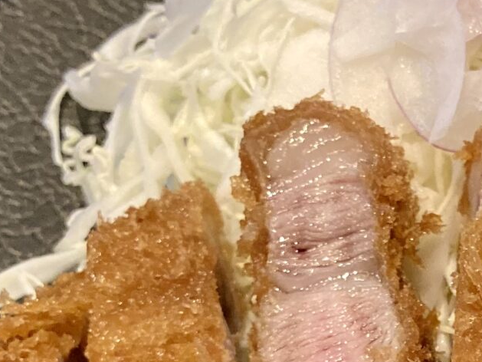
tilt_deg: -58.5
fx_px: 1588
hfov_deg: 16.7
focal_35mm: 114
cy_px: 558
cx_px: 530
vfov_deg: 12.3
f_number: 1.8
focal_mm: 3.99
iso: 200
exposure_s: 1/50
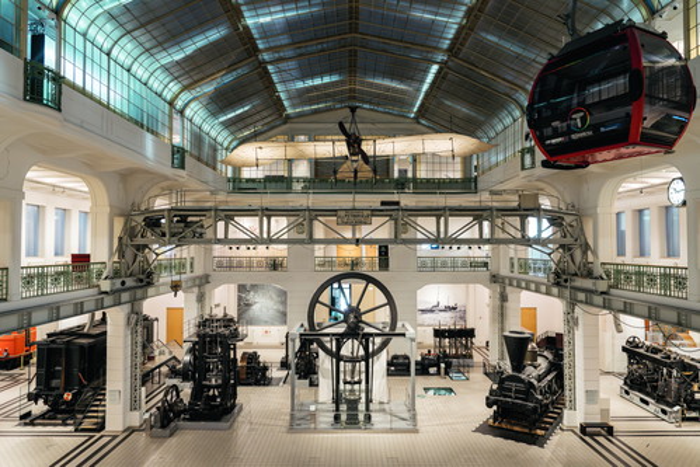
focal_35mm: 24
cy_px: 234
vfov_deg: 53.2
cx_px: 350
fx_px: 467
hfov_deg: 73.7
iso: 2500
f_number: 6.3
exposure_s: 1/50
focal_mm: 24
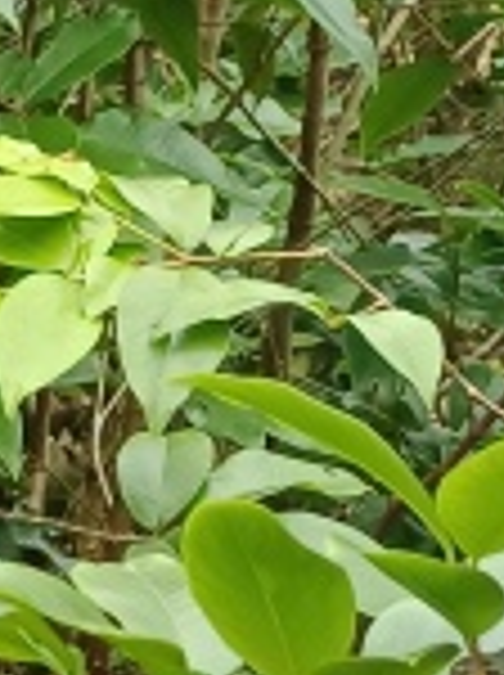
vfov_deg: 10.7
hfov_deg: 7.3
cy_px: 1010
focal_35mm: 178
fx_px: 3465
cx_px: -1017
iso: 107
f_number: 1.79
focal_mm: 4.71
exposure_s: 1/100
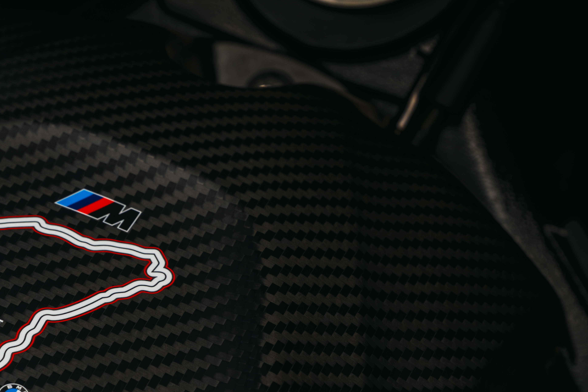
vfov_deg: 9.1
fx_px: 2450
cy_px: 342
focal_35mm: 150
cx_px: 18
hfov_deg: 13.5
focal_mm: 70
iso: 1250
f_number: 8
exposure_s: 1/100
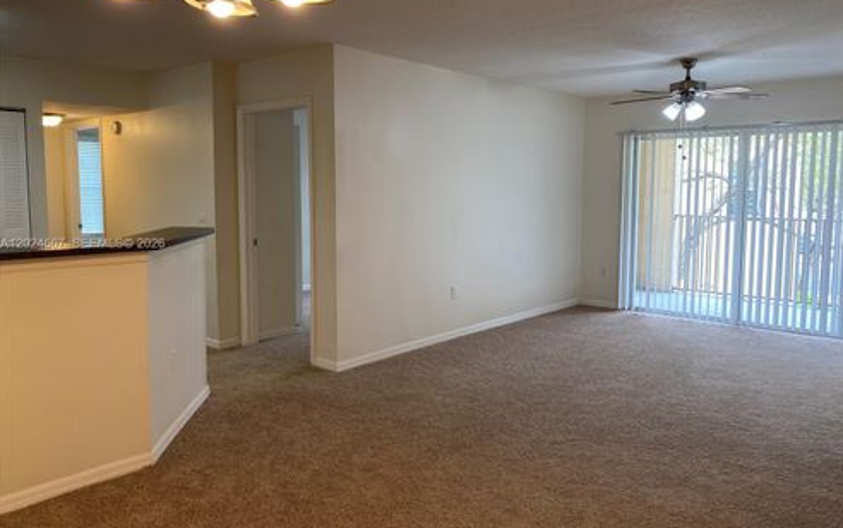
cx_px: 427
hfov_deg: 66.4
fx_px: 644
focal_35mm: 28
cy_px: 244
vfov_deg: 44.6
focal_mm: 4.25
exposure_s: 1/120
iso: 80
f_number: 1.8
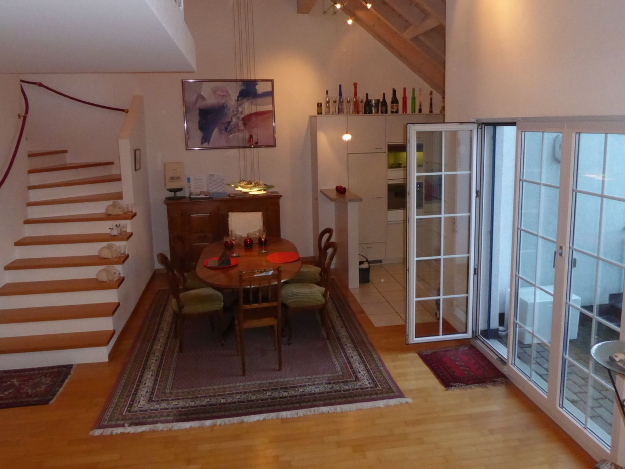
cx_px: 312
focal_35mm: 24
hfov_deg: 71.6
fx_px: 433
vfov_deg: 56.8
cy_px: 234
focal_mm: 4.3
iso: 800
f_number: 4.5
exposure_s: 1/60
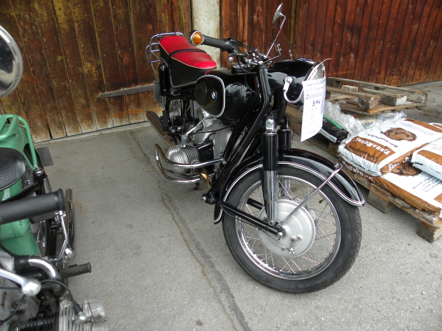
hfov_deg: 67.3
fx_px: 332
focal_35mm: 26
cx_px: 221
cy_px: 166
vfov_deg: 53.1
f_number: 3.2
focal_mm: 4.6
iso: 64
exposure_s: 1/53.5
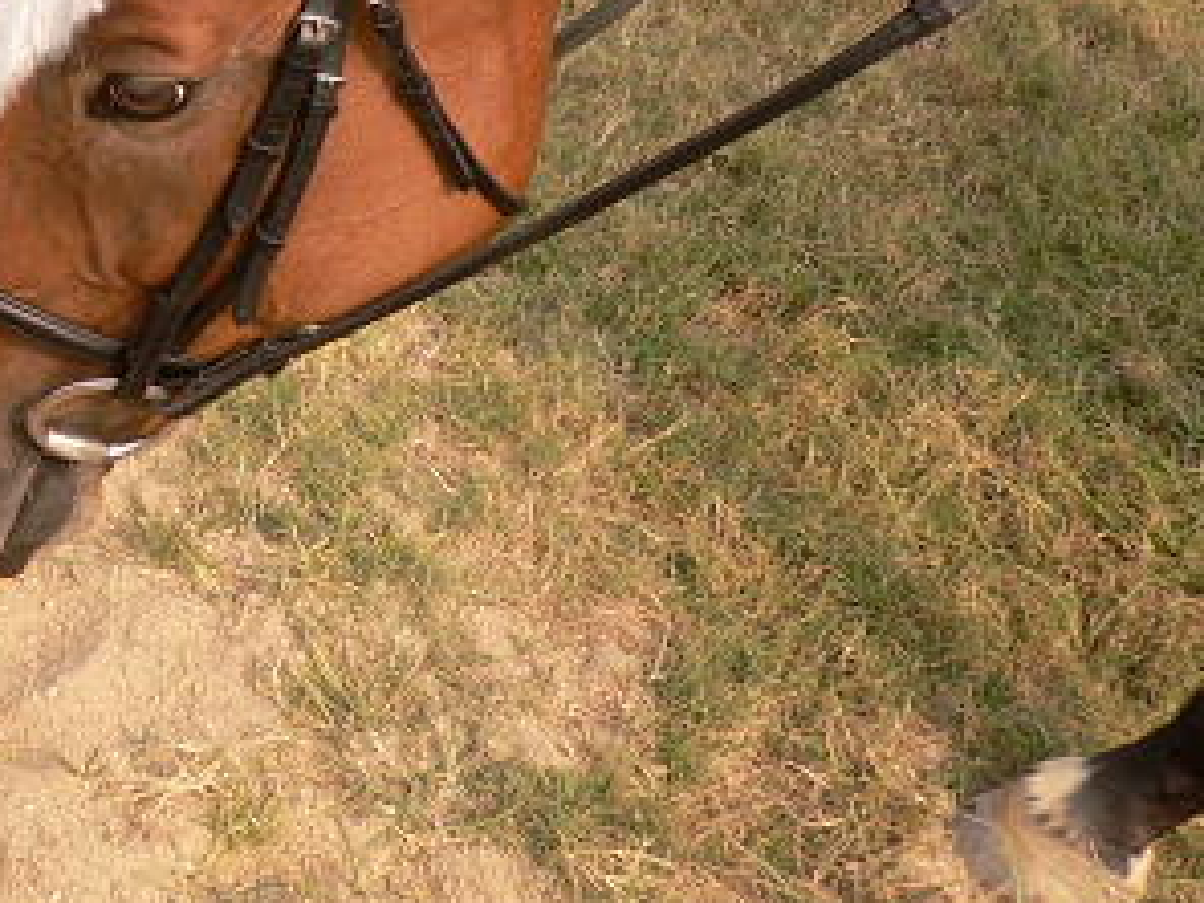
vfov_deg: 20.6
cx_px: 24
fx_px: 2469
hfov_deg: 26.1
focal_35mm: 71
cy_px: 277
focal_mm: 5.8
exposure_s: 1/400
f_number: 2.8
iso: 64
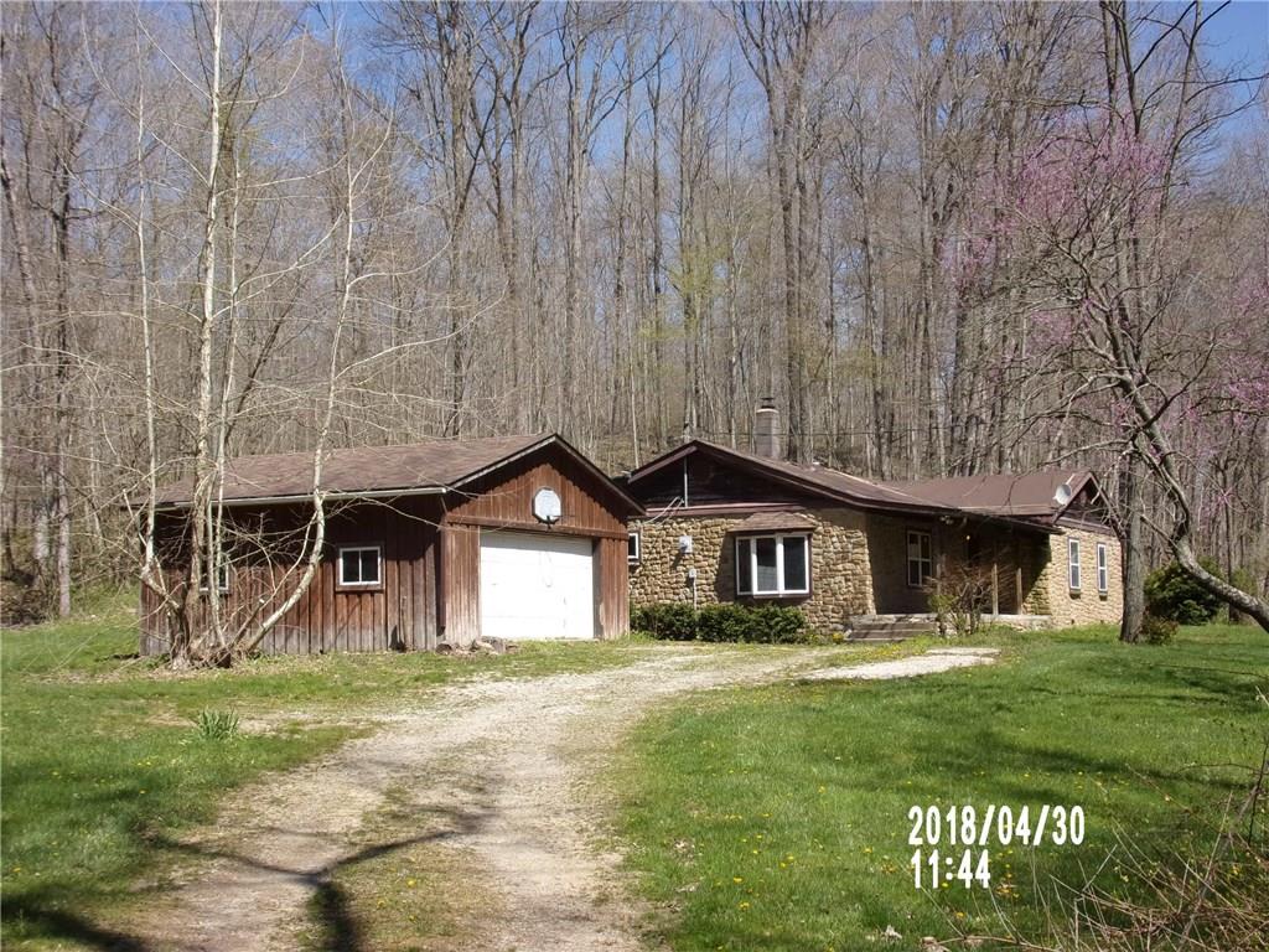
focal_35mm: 46
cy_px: 476
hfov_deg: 41.2
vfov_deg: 31.5
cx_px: 634
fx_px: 1686
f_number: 4.1
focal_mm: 8.3
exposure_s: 1/500
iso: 80
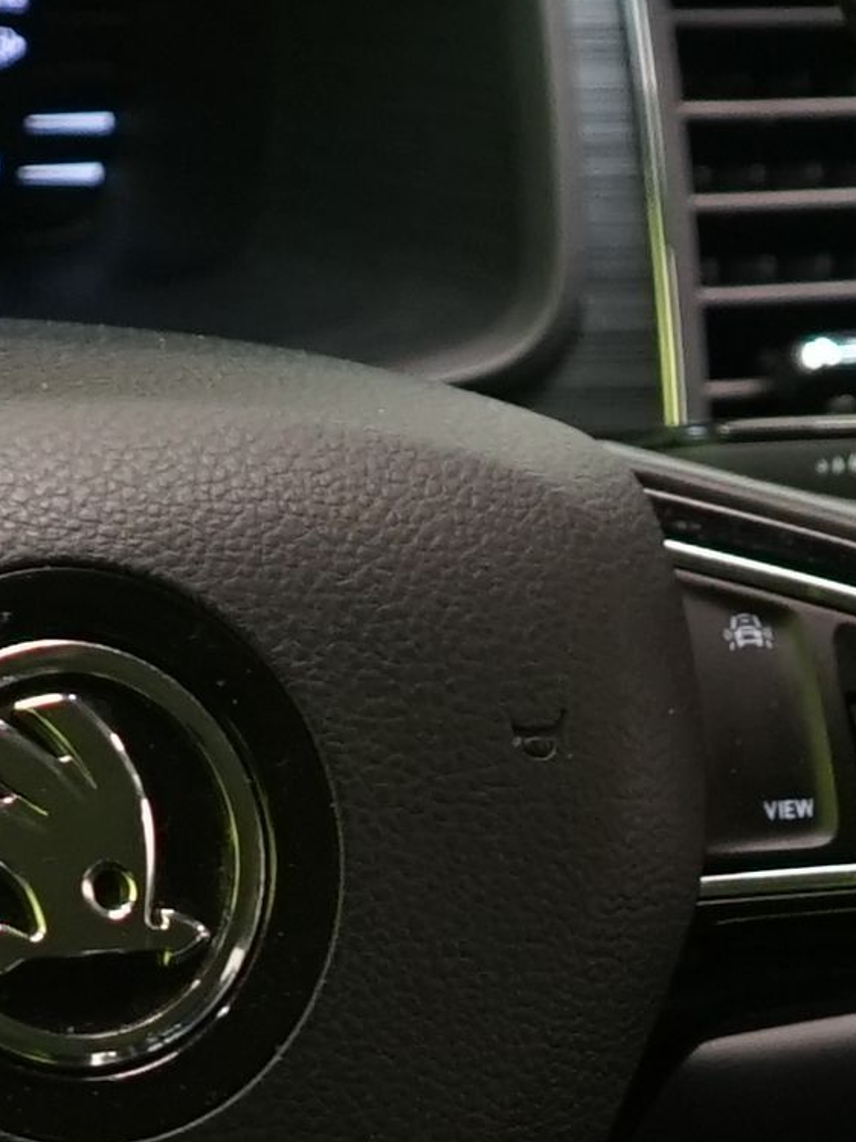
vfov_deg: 9.0
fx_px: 7122
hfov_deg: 6.9
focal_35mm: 216
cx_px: 705
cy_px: 1499
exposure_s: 1/30
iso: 800
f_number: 3.5
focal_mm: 28
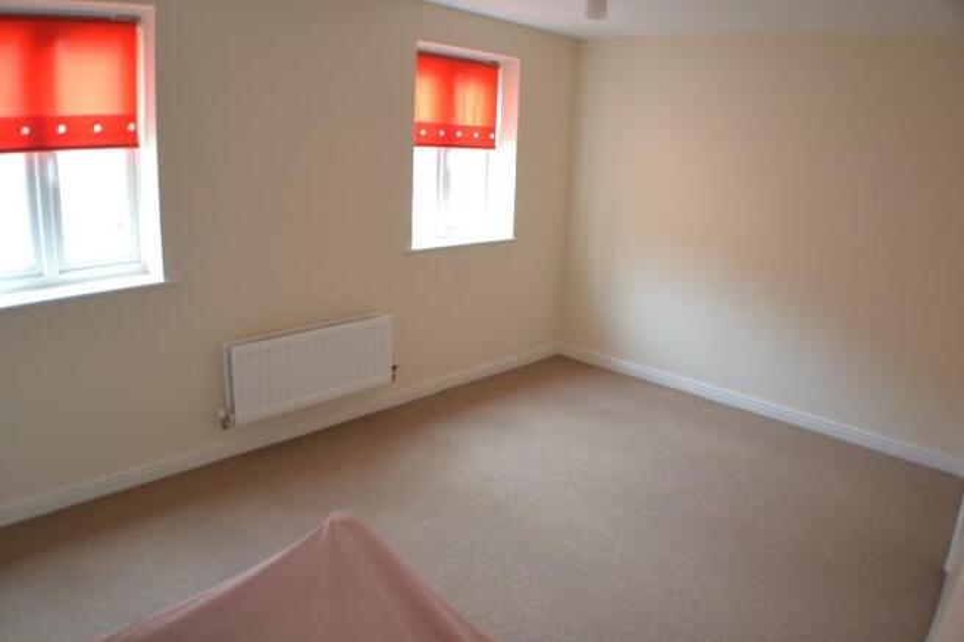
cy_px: 321
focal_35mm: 33
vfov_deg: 39.9
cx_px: 482
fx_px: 883
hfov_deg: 57.2
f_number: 3.8
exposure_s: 1/50
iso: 800
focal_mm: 22
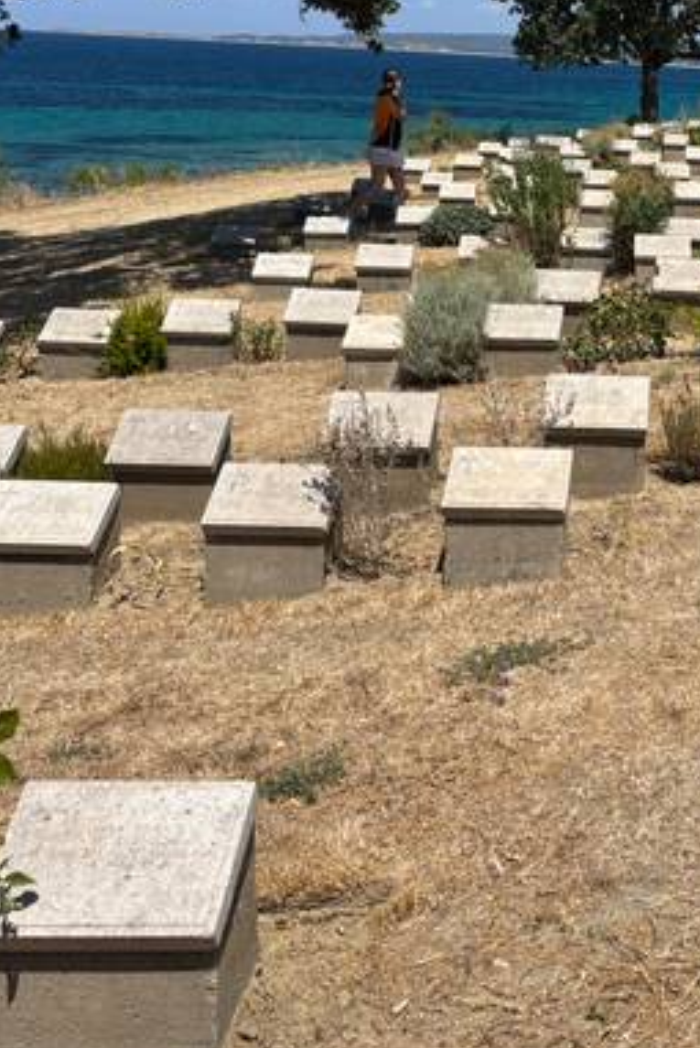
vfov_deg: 38.3
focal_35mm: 51
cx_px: 760
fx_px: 1486
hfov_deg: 24.8
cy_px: 332
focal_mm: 5.96
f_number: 1.6
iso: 50
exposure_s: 1/5076
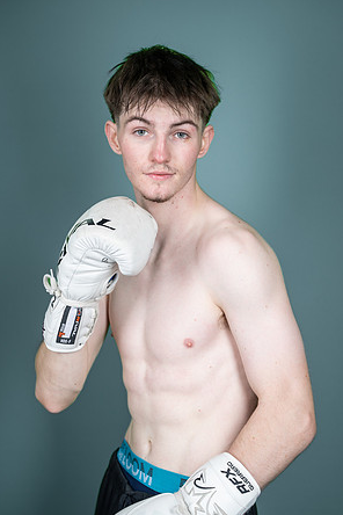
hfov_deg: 19.2
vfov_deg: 28.5
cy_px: 258
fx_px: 1015
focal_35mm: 71
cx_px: 172
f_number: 4
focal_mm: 70
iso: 400
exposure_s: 1/160
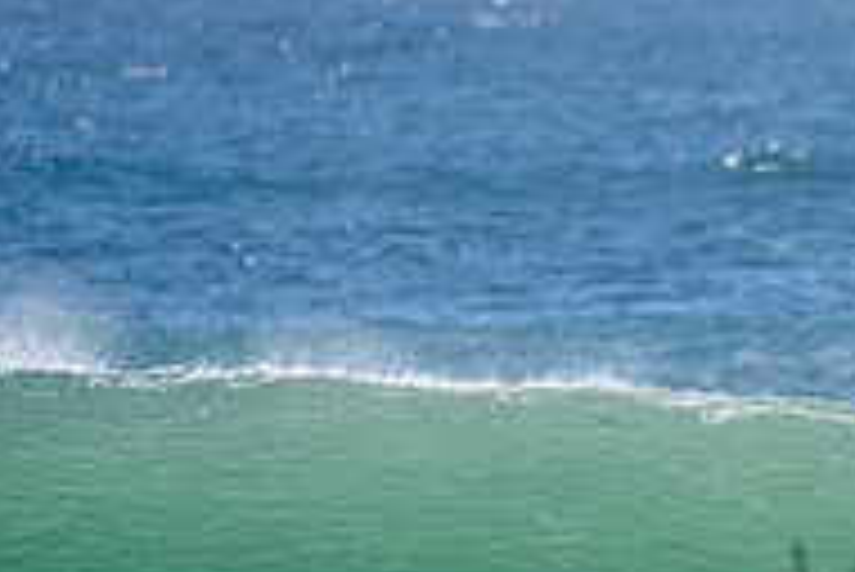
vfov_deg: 0.9
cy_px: 574
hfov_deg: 1.3
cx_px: 1272
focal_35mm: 1555
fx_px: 36958
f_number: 5.6
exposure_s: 1/2000
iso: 200
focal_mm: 500
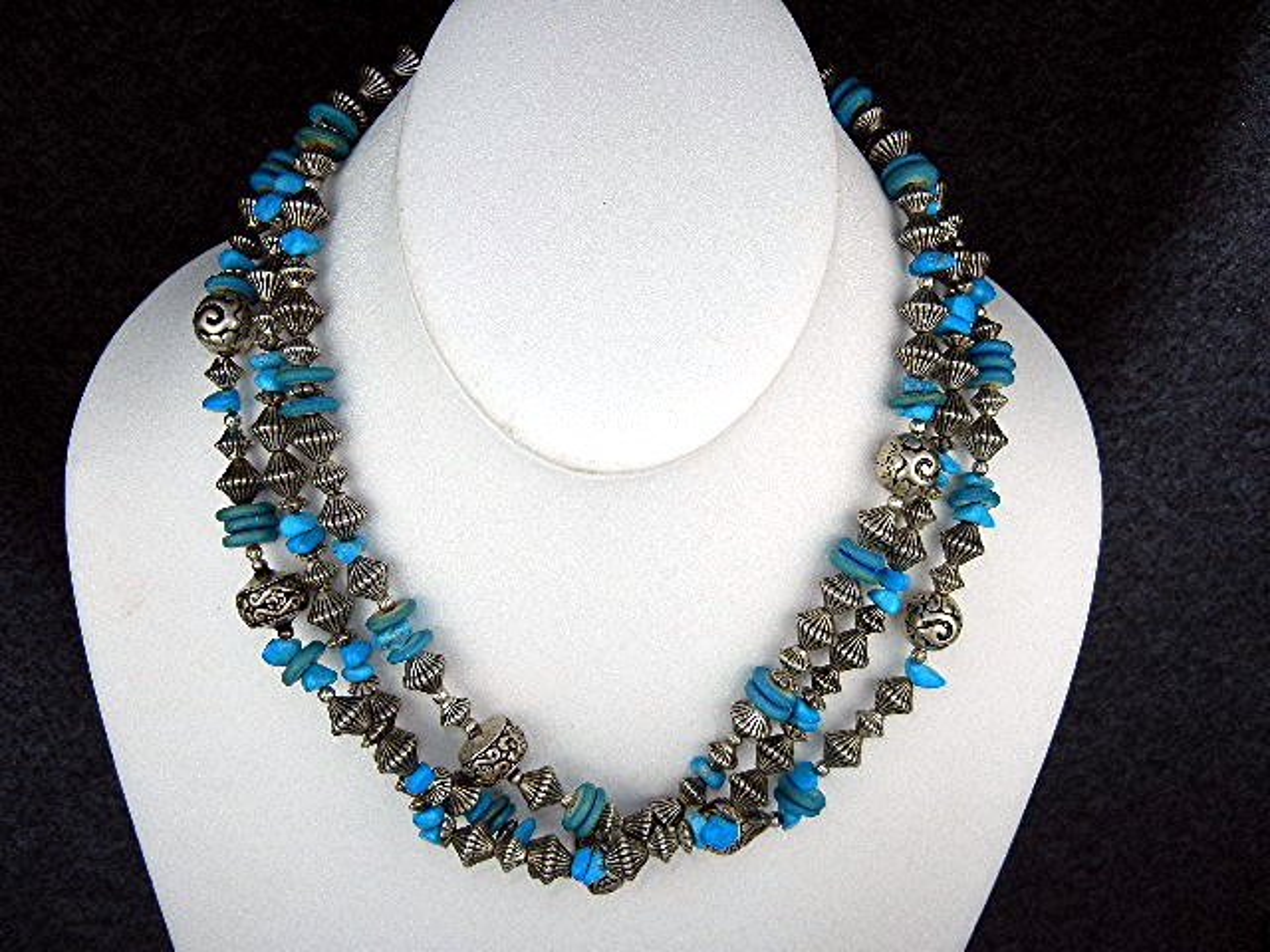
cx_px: 635
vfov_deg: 41.8
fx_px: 1247
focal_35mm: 34
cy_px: 476
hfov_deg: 54.0
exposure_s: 1/37.5
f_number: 3.6
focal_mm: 6.2
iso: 160
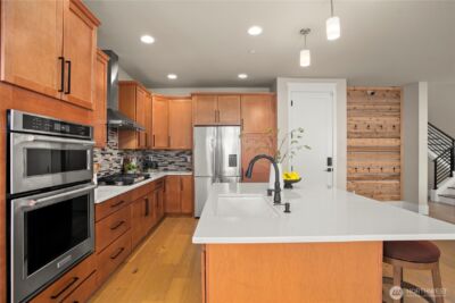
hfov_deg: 93.3
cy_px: 152
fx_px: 215
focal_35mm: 17
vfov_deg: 70.5
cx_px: 228
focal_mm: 17
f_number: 8
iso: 640
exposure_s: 1/4
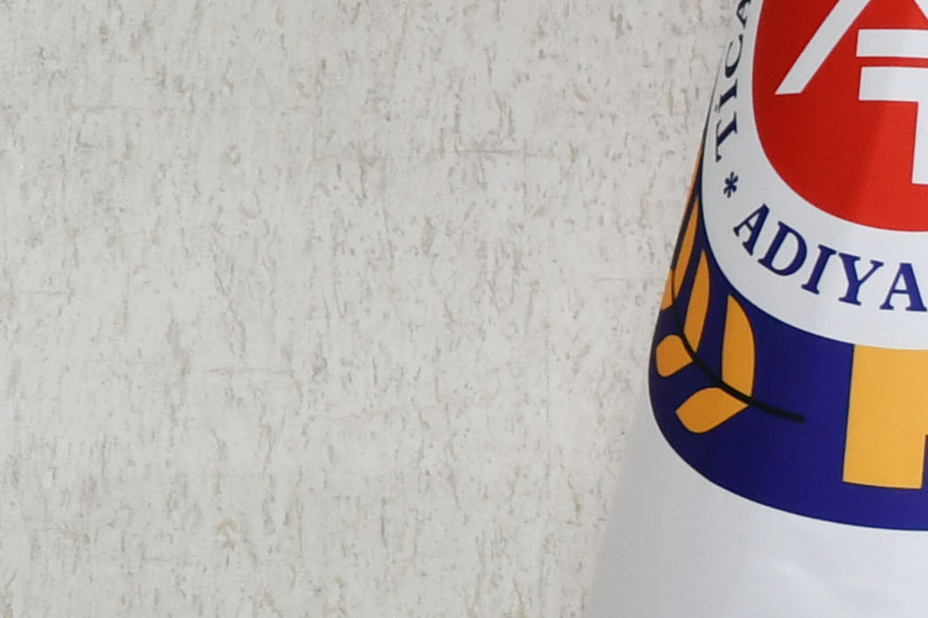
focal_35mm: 162
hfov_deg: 11.6
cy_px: 34
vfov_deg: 8.4
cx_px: -852
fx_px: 4175
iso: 360
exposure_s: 1/60
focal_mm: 20
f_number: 4
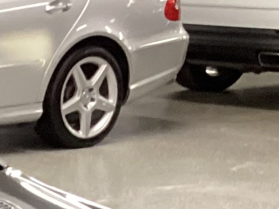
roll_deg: +0.8
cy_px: 513
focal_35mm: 192
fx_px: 1547
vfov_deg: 7.2
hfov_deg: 9.7
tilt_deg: -22.3
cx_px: -245
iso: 400
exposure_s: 1/50
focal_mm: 3.3
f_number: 2.4
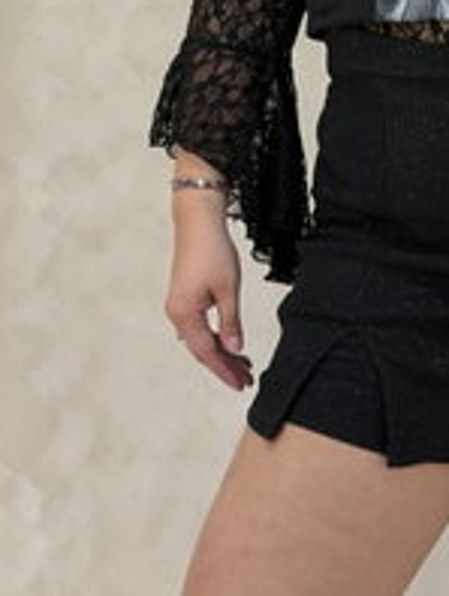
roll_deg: +1.7
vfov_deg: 14.5
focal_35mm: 129
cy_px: -203
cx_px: 380
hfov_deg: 11.5
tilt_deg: -14.5
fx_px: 2226
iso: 50
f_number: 1.78
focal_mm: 6.76
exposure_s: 1/50
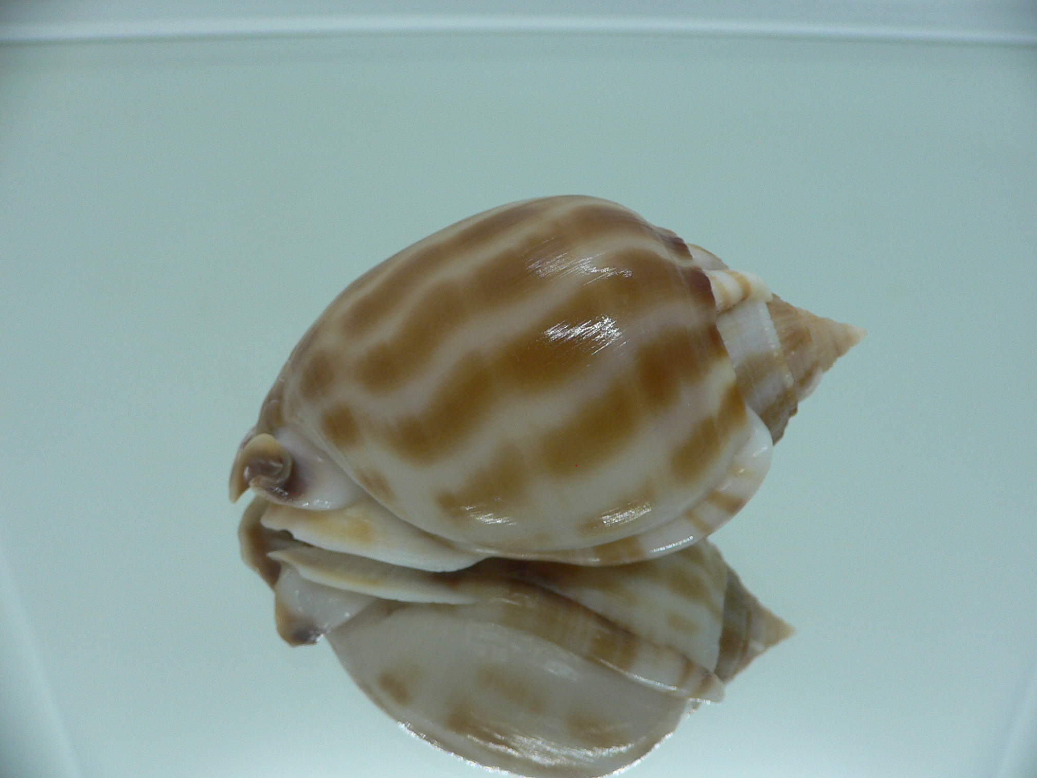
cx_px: 518
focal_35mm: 35
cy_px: 389
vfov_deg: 40.7
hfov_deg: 52.6
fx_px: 1049
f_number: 2.8
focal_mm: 4.6
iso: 80
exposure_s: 1/60
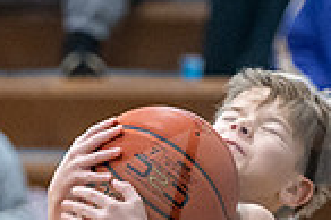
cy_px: 201
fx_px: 6502
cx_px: -126
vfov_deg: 1.9
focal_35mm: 708
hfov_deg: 2.9
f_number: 2.8
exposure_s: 1/800
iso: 3200
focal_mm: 116
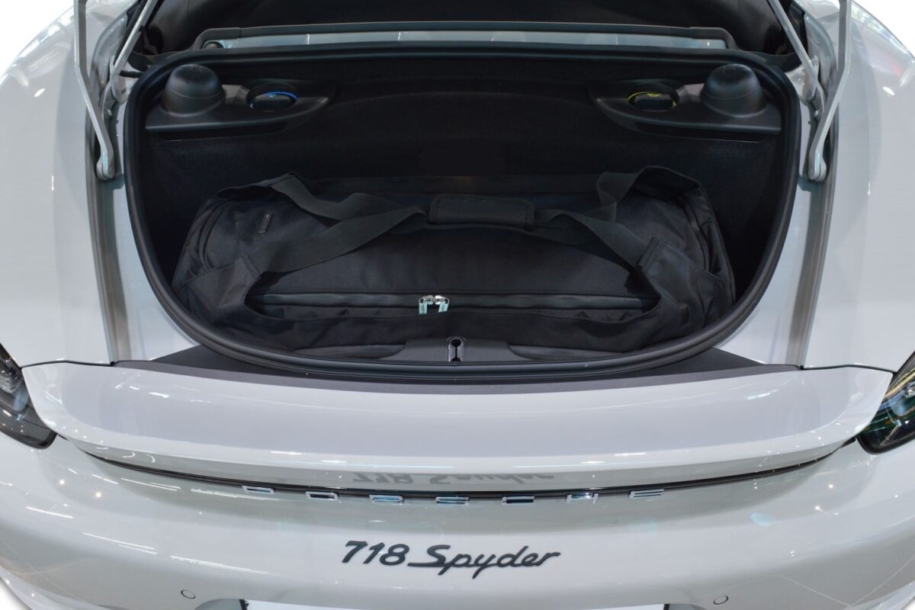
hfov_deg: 59.5
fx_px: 801
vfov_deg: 41.7
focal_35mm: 32
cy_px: 305
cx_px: 458
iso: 400
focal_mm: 21
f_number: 11
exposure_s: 1/2.5
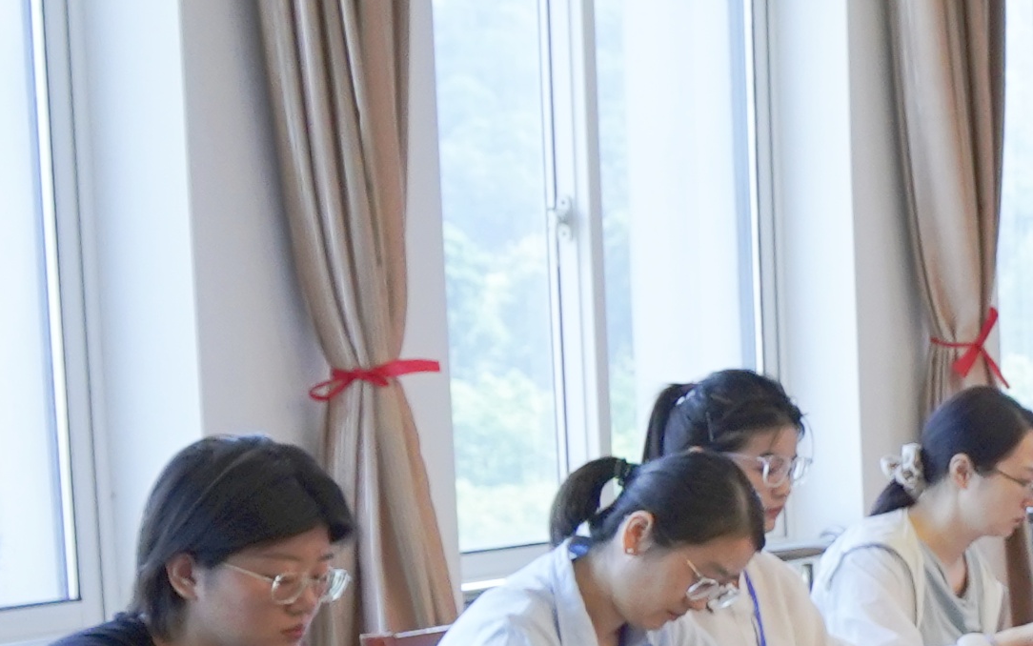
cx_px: 2764
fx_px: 3986
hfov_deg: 11.3
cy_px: 716
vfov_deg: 9.2
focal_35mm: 142
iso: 1000
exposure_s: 1/160
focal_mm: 25.1
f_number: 4
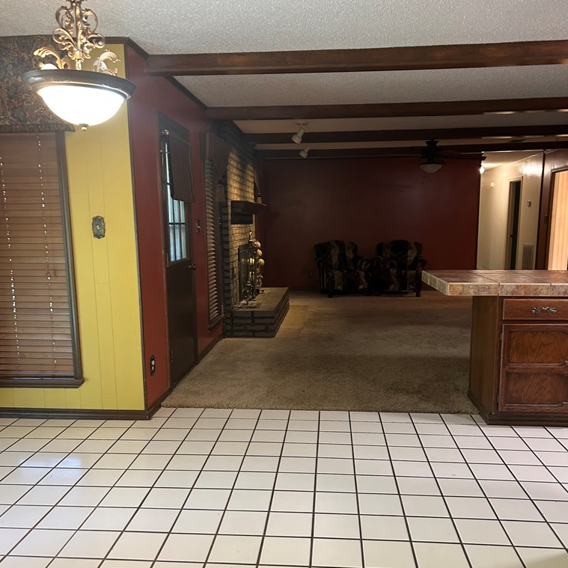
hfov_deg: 52.5
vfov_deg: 52.5
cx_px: 284
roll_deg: -0.5
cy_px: 305
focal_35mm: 31
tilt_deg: -8.0
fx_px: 575
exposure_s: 1/60
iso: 250
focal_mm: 5.7
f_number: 1.5
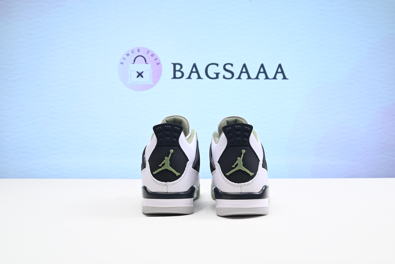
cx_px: 198
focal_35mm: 36
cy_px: 132
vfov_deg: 36.9
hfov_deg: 53.1
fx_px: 395
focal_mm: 36
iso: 100
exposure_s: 1/2
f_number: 16
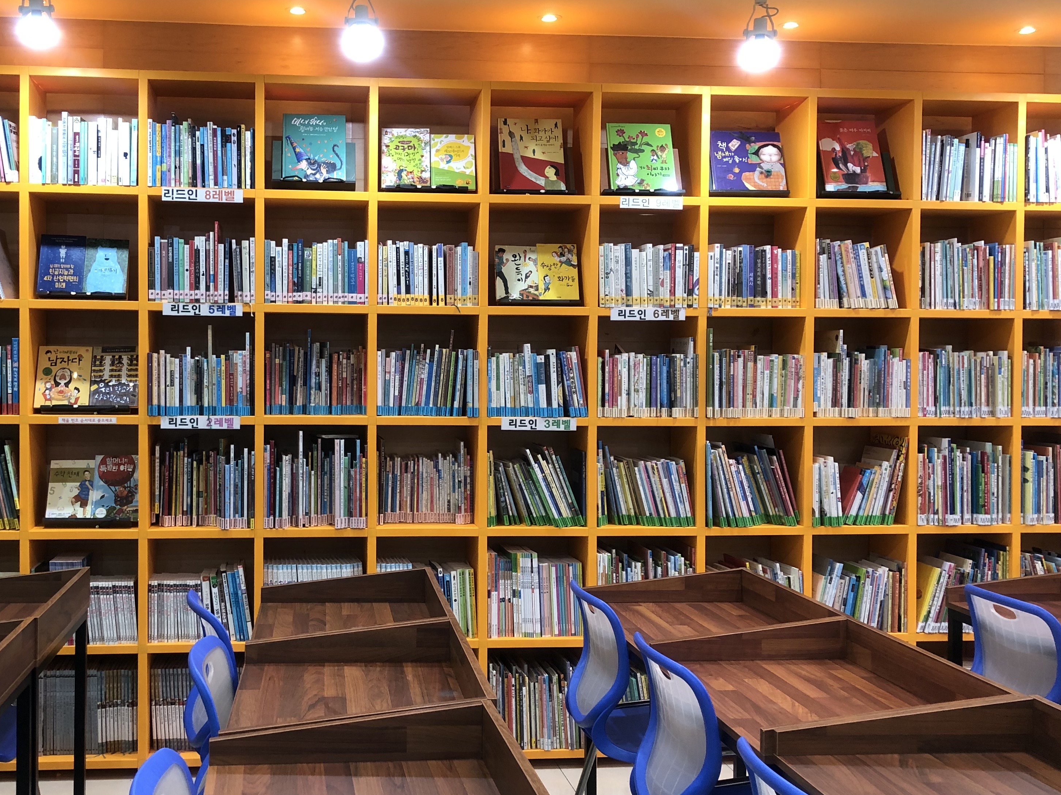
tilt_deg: +0.3
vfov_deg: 36.8
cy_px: 375
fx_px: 1195
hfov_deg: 47.4
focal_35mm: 39
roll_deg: +0.6
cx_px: 398
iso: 40
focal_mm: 4
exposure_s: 1/24
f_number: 1.8
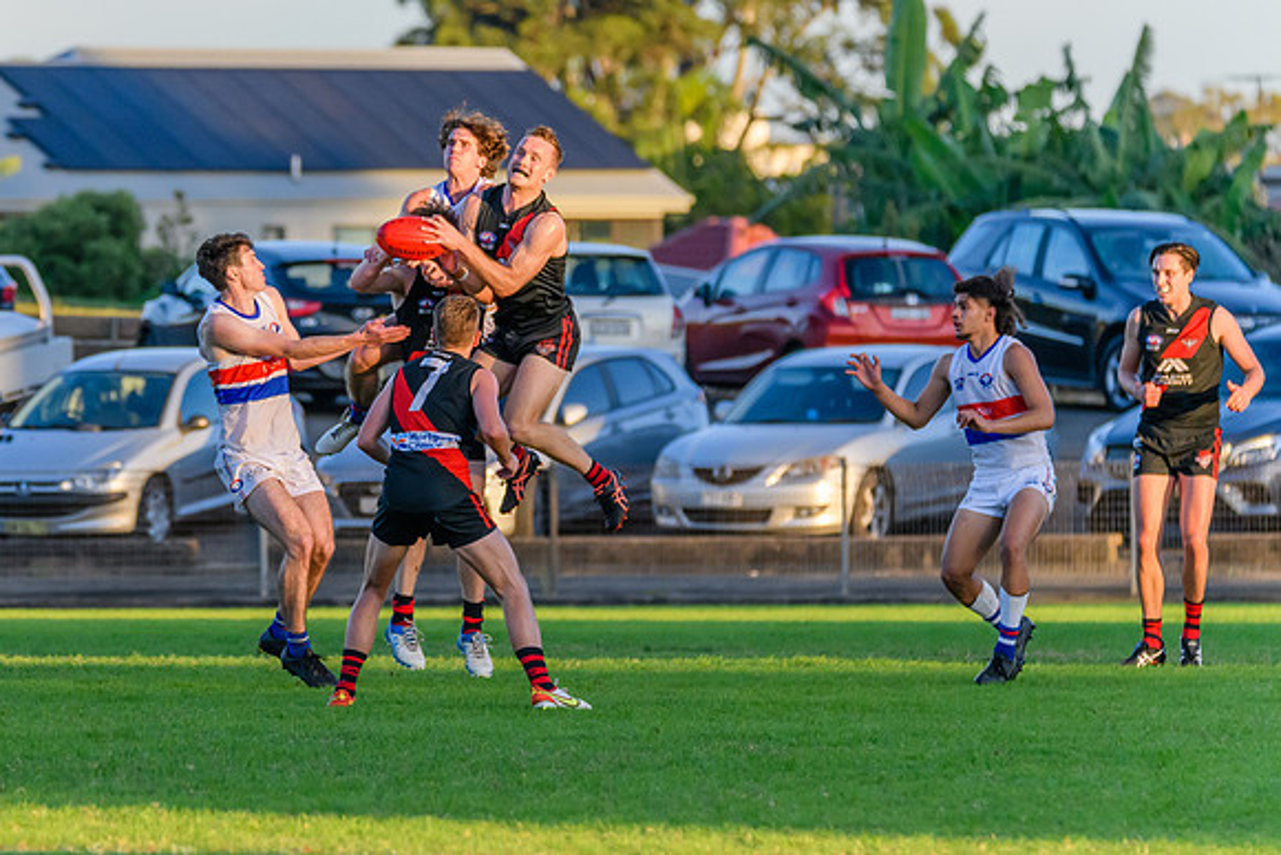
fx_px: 15485
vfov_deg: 3.2
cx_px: 420
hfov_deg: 4.7
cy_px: 404
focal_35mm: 435
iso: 2200
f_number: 5.6
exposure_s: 1/1600
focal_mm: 300
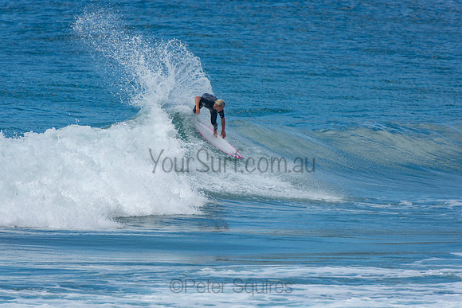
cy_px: 154
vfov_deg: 2.3
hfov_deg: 3.4
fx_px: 7701
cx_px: 231
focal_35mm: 600
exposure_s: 1/1250
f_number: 5.6
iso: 200
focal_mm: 400
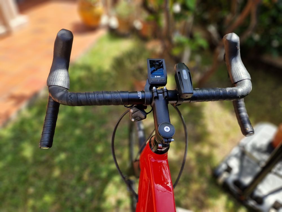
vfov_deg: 58.9
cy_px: 106
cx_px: 141
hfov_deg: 73.9
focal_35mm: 23
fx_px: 187
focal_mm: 5.4
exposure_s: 1/479
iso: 50
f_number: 1.8
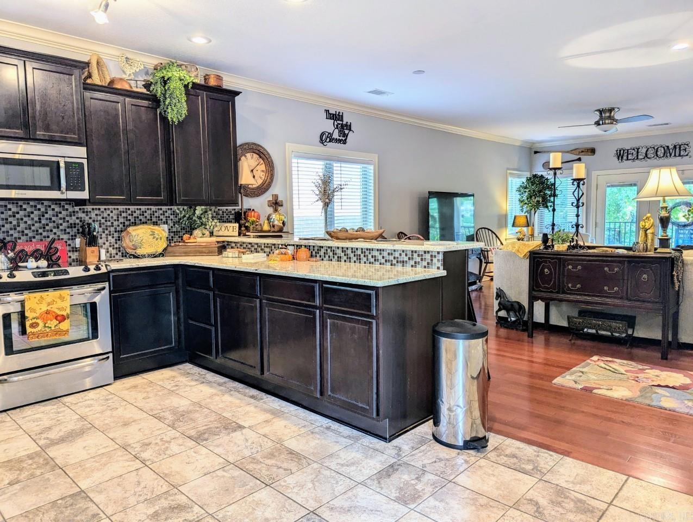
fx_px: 481
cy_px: 261
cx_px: 346
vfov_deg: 56.9
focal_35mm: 24
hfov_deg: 71.5
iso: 73
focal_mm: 6.81
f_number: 1.85
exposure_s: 1/40
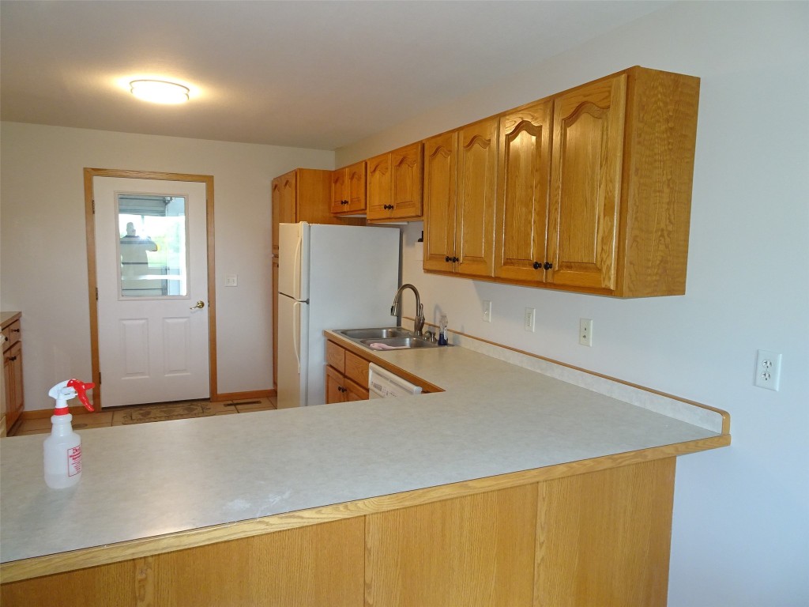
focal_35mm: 24
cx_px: 404
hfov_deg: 71.6
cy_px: 304
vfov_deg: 56.8
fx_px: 561
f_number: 3.5
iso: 320
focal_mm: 4.1
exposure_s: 1/30
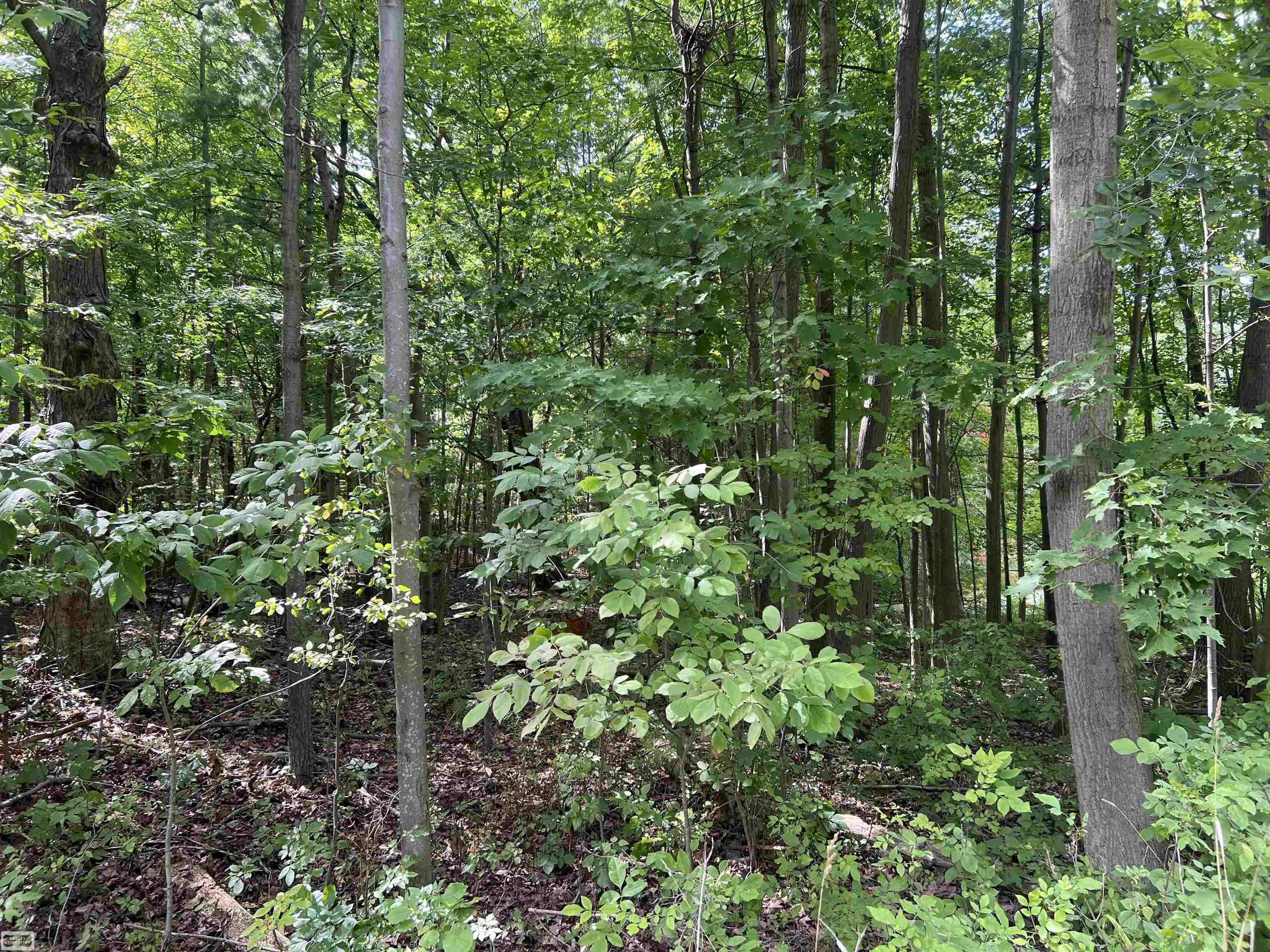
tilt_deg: +2.9
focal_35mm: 26
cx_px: 635
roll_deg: +1.6
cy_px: 476
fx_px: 954
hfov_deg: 67.3
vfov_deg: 53.1
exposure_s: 1/121
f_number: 1.5
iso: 40
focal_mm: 5.7
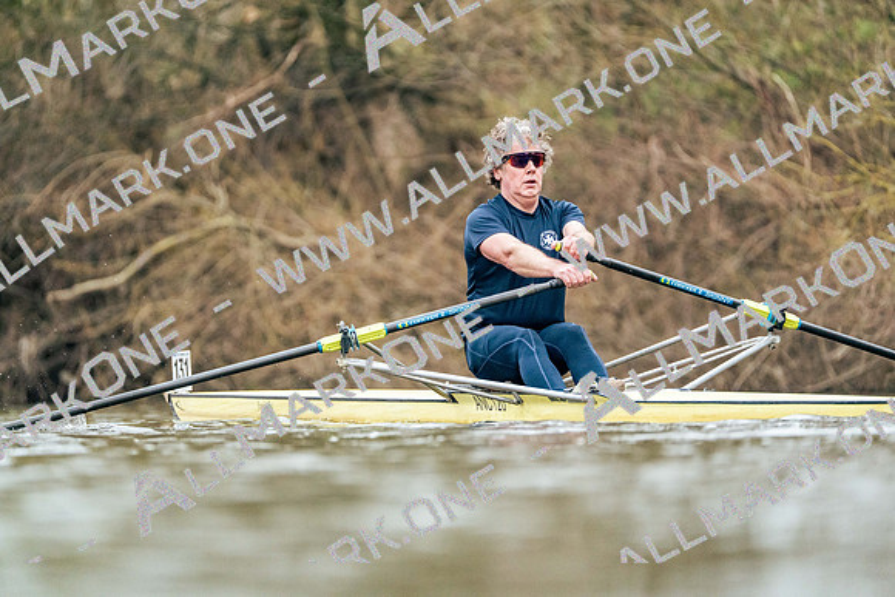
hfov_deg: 3.6
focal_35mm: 576
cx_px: 448
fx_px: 14323
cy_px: 298
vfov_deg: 2.4
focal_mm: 576
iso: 6400
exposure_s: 1/1600
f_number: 6.3
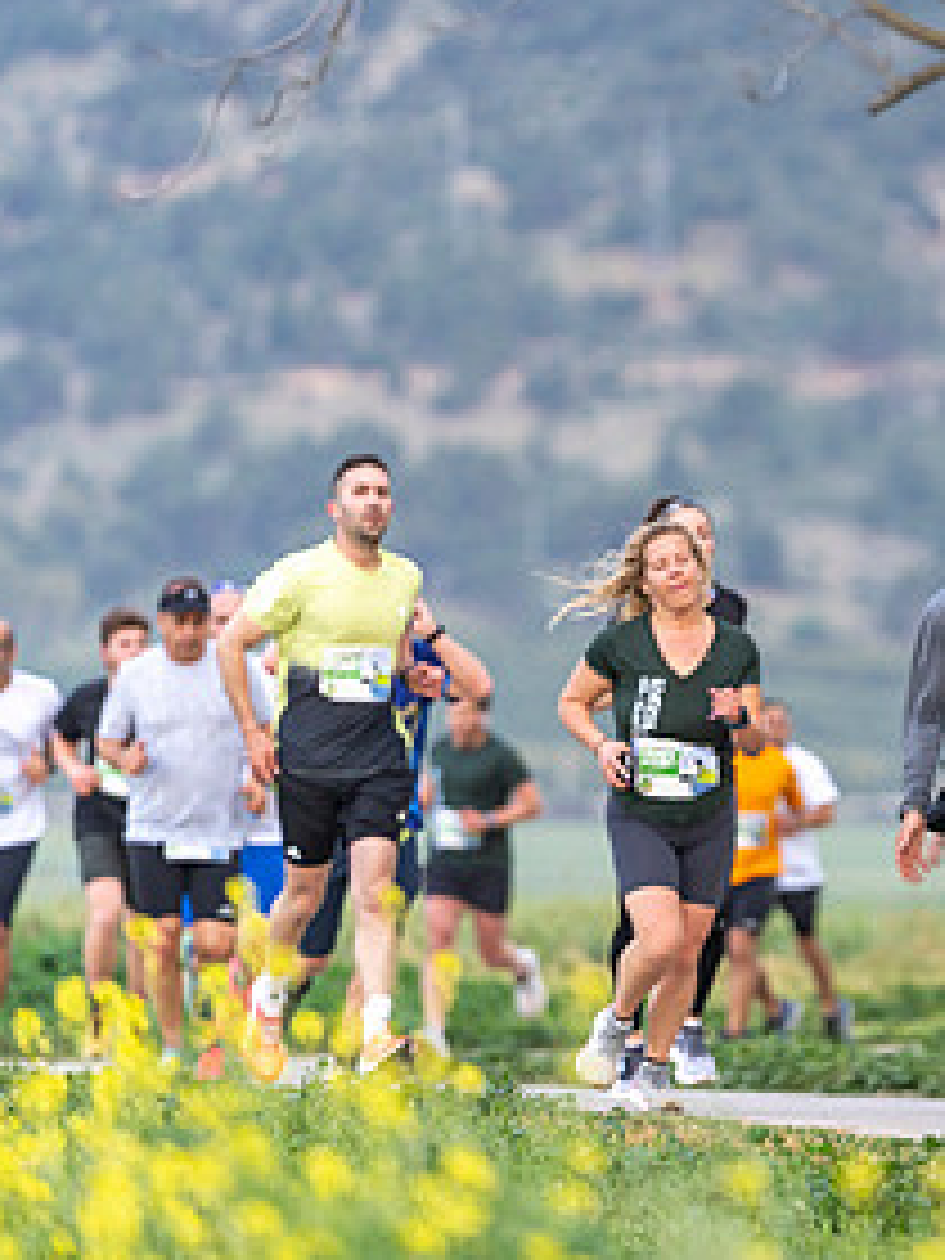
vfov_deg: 5.0
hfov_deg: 3.8
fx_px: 14378
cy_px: 488
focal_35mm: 395
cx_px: 1066
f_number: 2.8
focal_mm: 198
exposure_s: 1/800
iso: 800
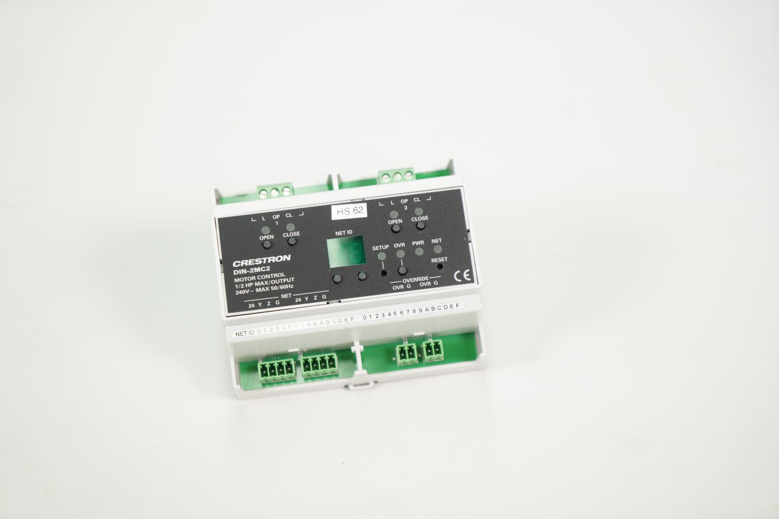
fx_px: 1515
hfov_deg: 28.8
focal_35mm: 70
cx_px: 390
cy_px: 260
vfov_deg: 19.5
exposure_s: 1/30
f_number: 4
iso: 100
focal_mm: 70
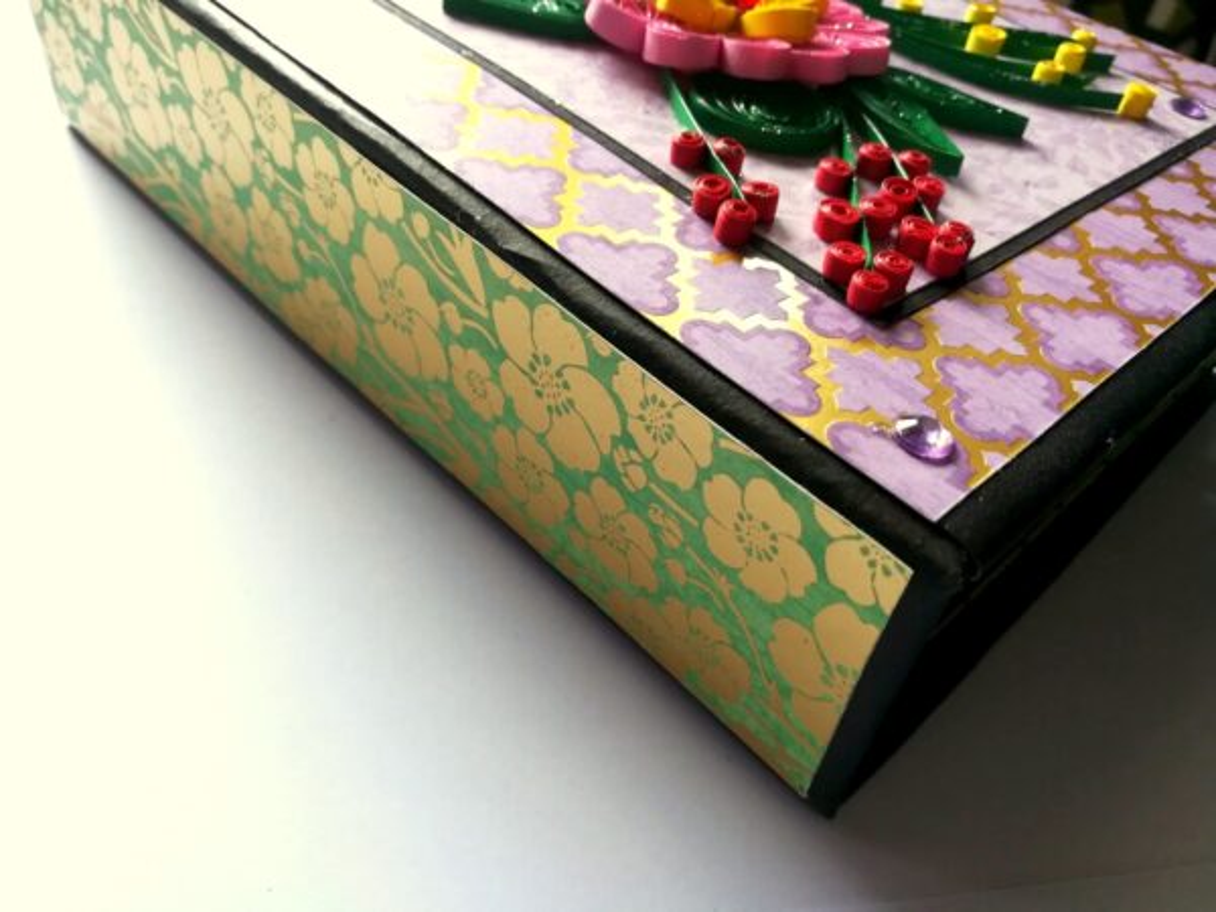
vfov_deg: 53.1
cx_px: 608
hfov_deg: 67.3
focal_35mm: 26
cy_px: 456
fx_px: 913
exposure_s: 1/100
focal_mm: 3.83
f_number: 2.2
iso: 64
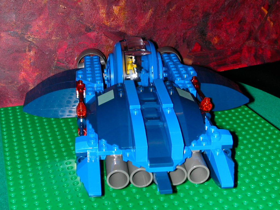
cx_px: 140
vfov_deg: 27.0
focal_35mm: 54
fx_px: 437
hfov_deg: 35.5
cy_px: 105
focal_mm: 8.2
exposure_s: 1/59.9
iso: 100
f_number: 5.4
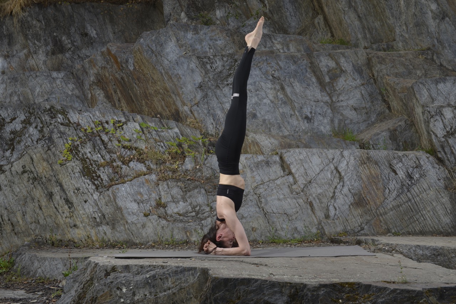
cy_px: 152
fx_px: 608
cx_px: 228
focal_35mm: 48
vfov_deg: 28.1
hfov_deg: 41.1
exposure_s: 1/125
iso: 100
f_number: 10
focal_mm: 48
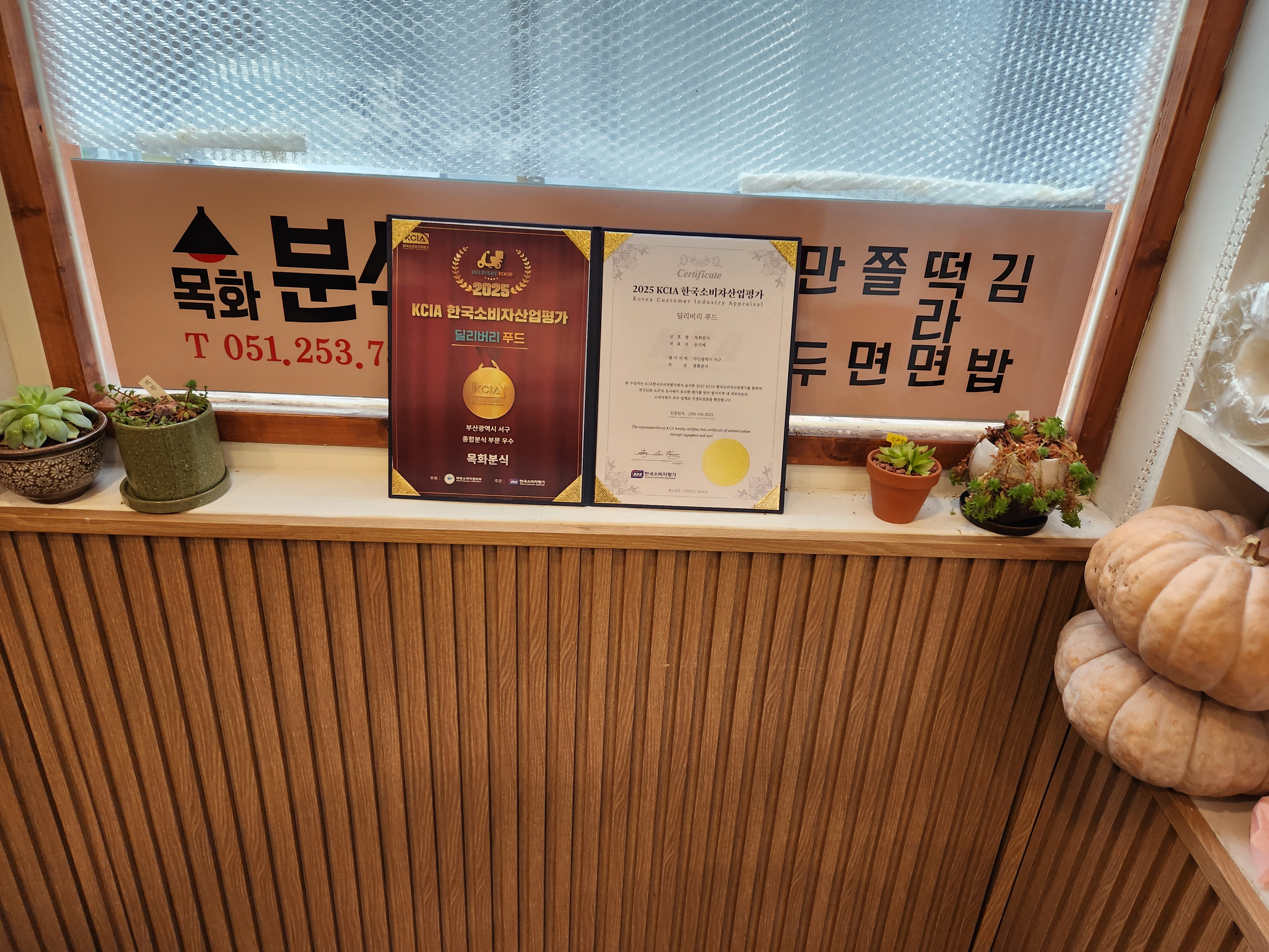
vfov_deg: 58.9
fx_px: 843
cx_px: 634
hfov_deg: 73.9
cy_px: 476
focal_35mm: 23
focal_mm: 5.4
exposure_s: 1/120
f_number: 1.8
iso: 100
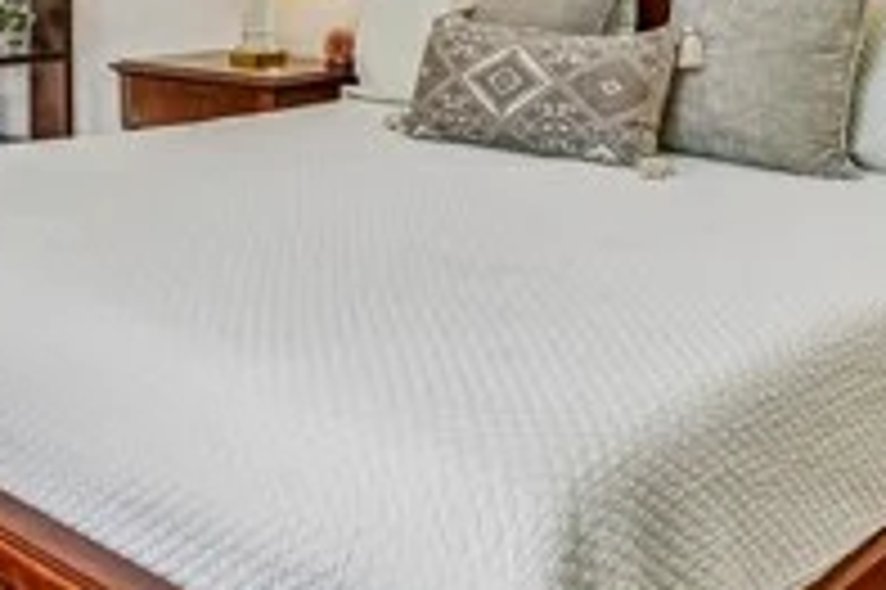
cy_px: -74
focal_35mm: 52
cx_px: 292
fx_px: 1279
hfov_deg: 37.8
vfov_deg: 24.1
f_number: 8
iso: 400
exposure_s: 1/50
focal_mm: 16
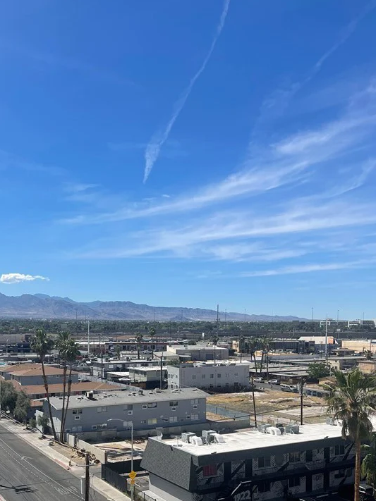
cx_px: 157
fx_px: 522
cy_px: 346
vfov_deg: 50.2
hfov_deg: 39.5
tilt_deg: -2.8
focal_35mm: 36
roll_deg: +0.5
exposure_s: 1/5376
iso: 32
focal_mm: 5.1
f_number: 1.6
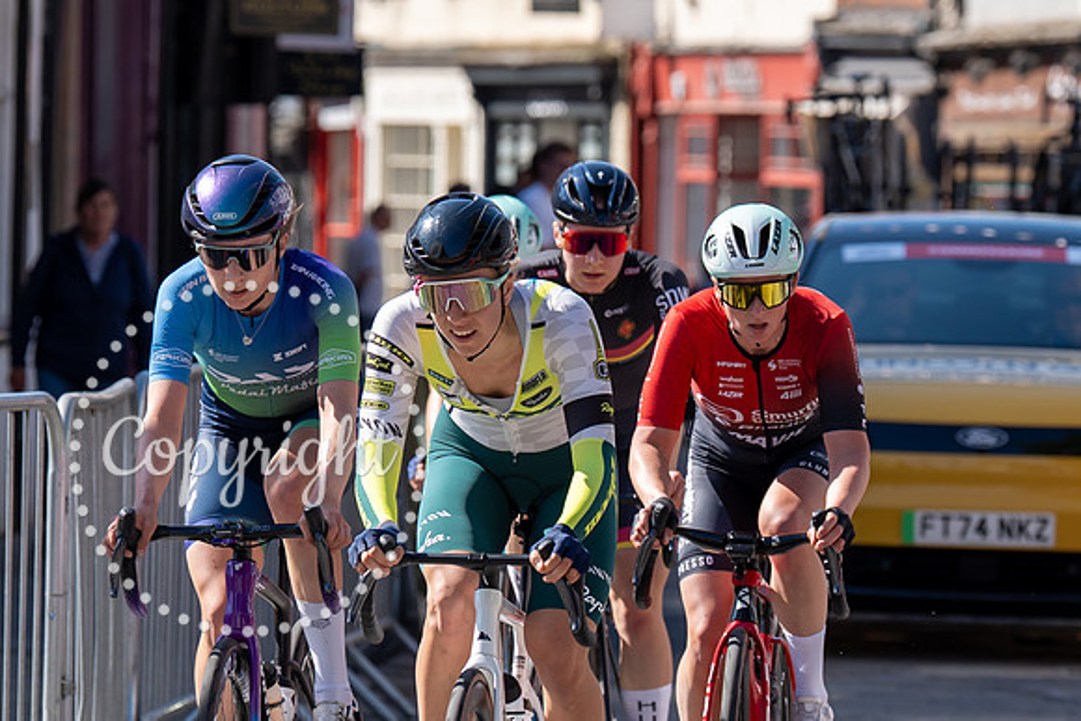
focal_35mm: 322
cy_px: 306
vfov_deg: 4.3
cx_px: 610
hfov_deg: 6.4
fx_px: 9683
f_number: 3.5
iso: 100
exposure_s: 1/1000
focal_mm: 125
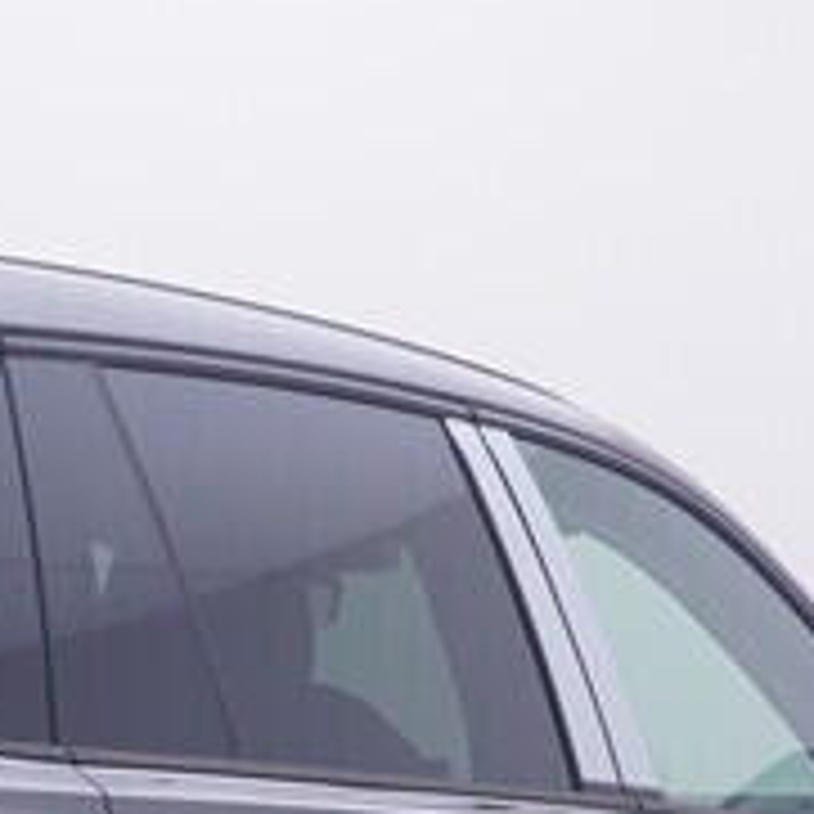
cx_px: -31
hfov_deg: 11.3
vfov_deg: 11.2
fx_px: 4054
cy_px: 994
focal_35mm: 152
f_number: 5
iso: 200
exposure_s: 1/80
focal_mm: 15
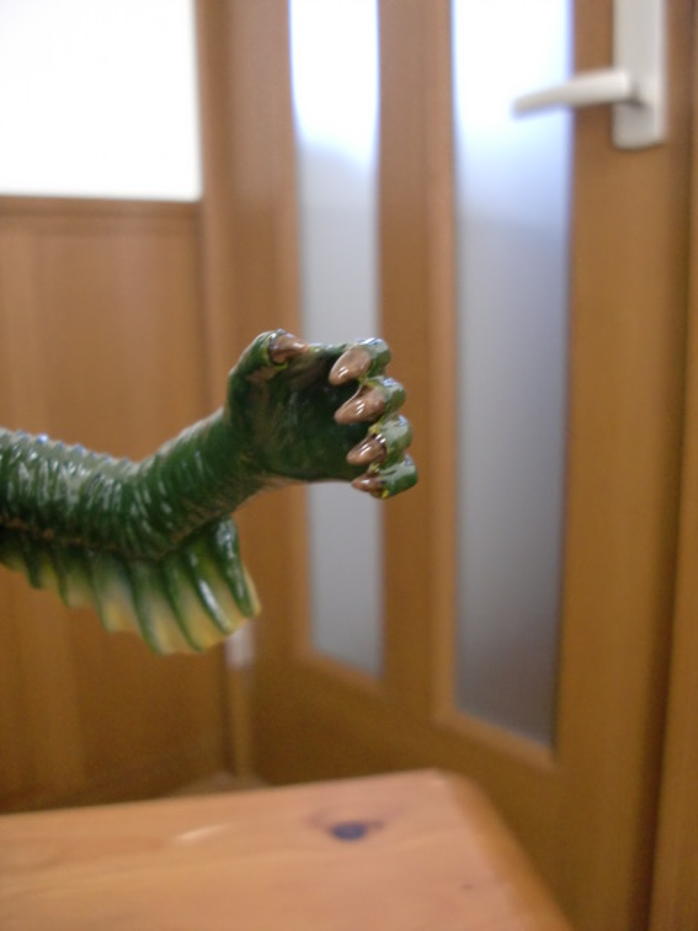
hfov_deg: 39.7
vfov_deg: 51.4
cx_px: 349
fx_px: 968
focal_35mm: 36
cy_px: 466
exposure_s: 1/60
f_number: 2.8
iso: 320
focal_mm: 6.3
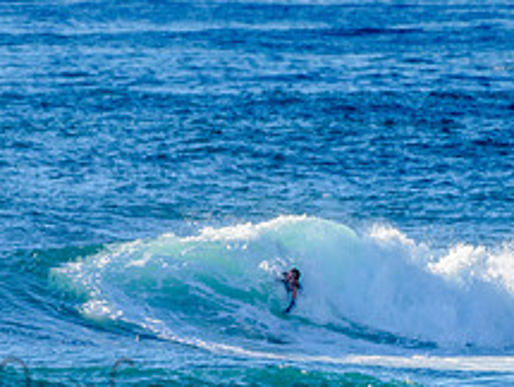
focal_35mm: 1588
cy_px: 306
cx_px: 255
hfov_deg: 1.2
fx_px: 23619
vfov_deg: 0.9
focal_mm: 500
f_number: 5.6
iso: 280
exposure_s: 1/2000
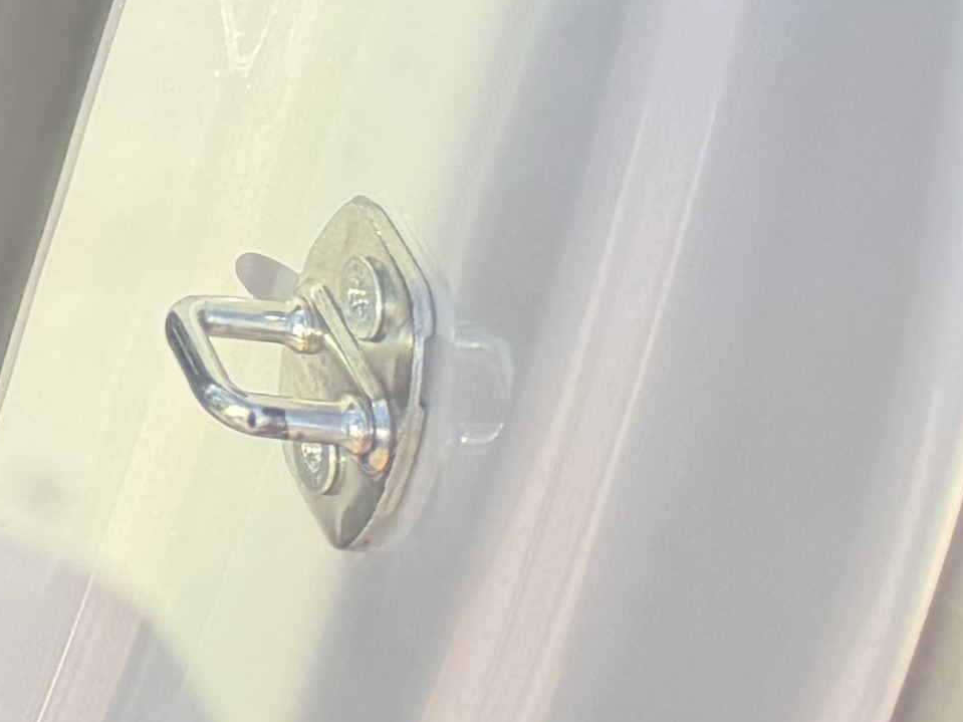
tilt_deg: -18.1
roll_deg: +3.1
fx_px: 3978
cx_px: -1611
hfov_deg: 10.9
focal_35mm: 143
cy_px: -1322
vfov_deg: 8.8
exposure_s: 1/376
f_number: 1.78
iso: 80
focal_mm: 6.76
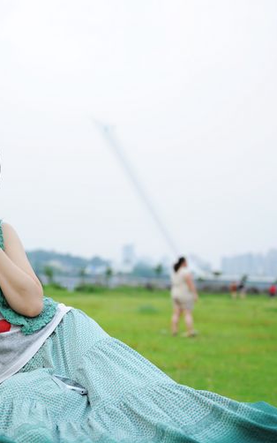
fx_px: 893
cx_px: 35
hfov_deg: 17.4
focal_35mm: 74
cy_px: 221
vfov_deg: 27.8
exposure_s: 1/25
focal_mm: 48
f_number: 3.2
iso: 200
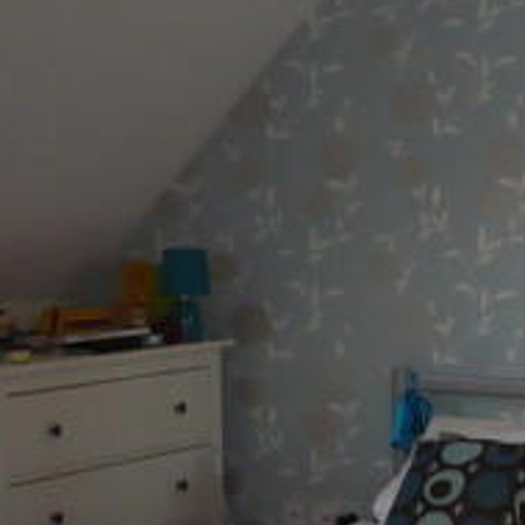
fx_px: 1733
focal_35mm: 101
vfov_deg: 17.1
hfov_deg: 16.7
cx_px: 576
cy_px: 435
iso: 200
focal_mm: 6.1
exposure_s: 1/30
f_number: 2.8
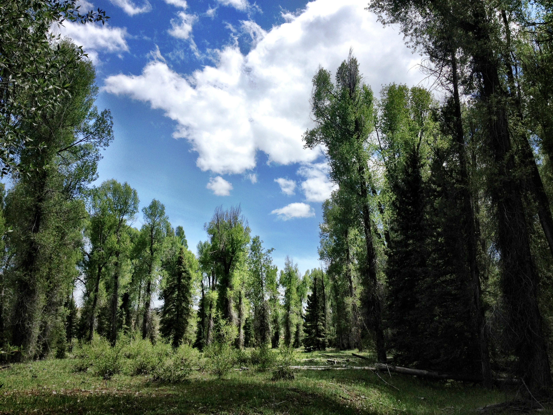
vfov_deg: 40.7
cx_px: 276
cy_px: 208
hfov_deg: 52.6
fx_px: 559
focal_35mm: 35
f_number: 2.4
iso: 64
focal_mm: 4.28
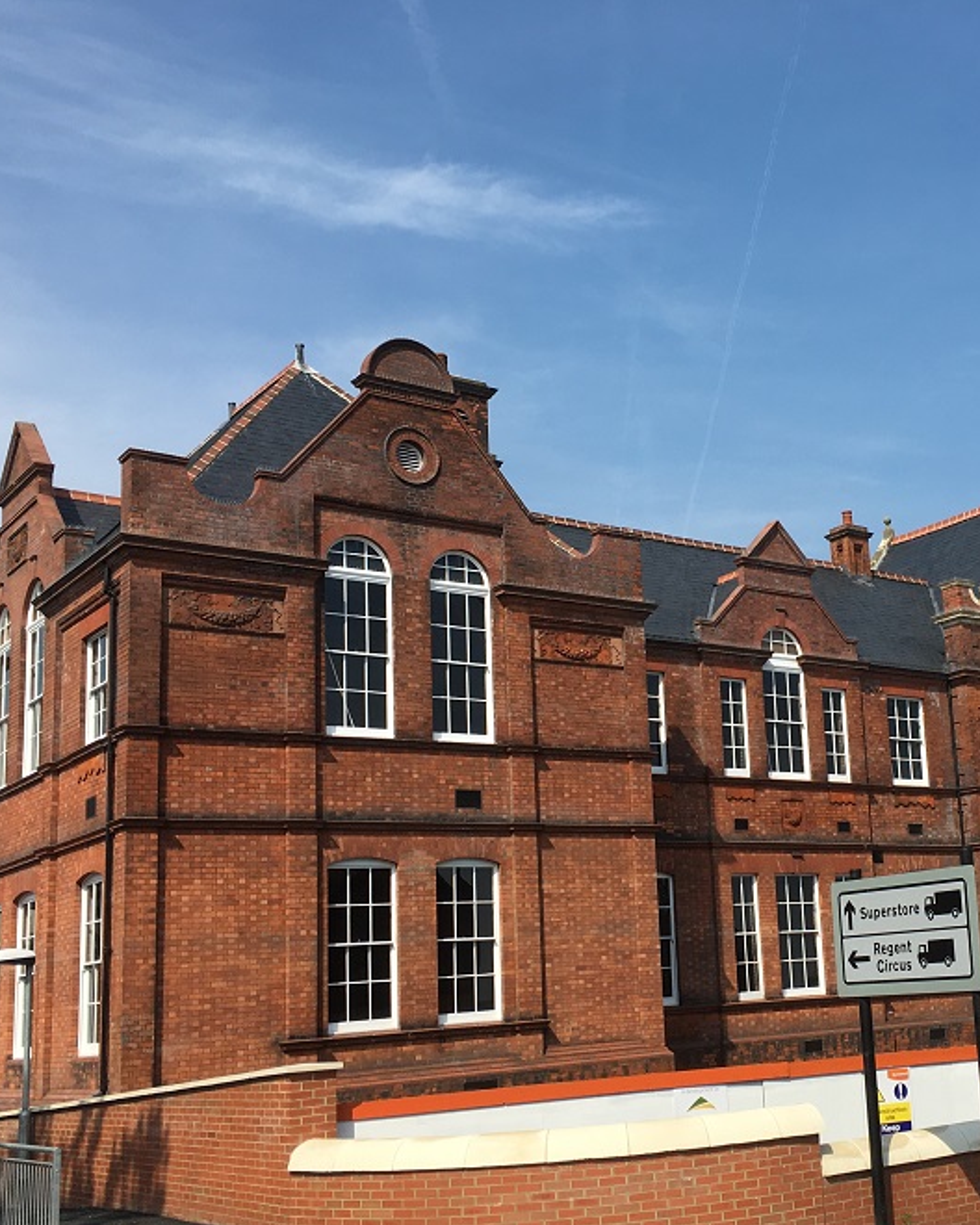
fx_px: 1523
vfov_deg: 43.8
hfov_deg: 34.6
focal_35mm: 42
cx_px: 781
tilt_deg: +12.5
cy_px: 667
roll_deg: +4.7
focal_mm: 4.15
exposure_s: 1/1748
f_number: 2.2
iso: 25
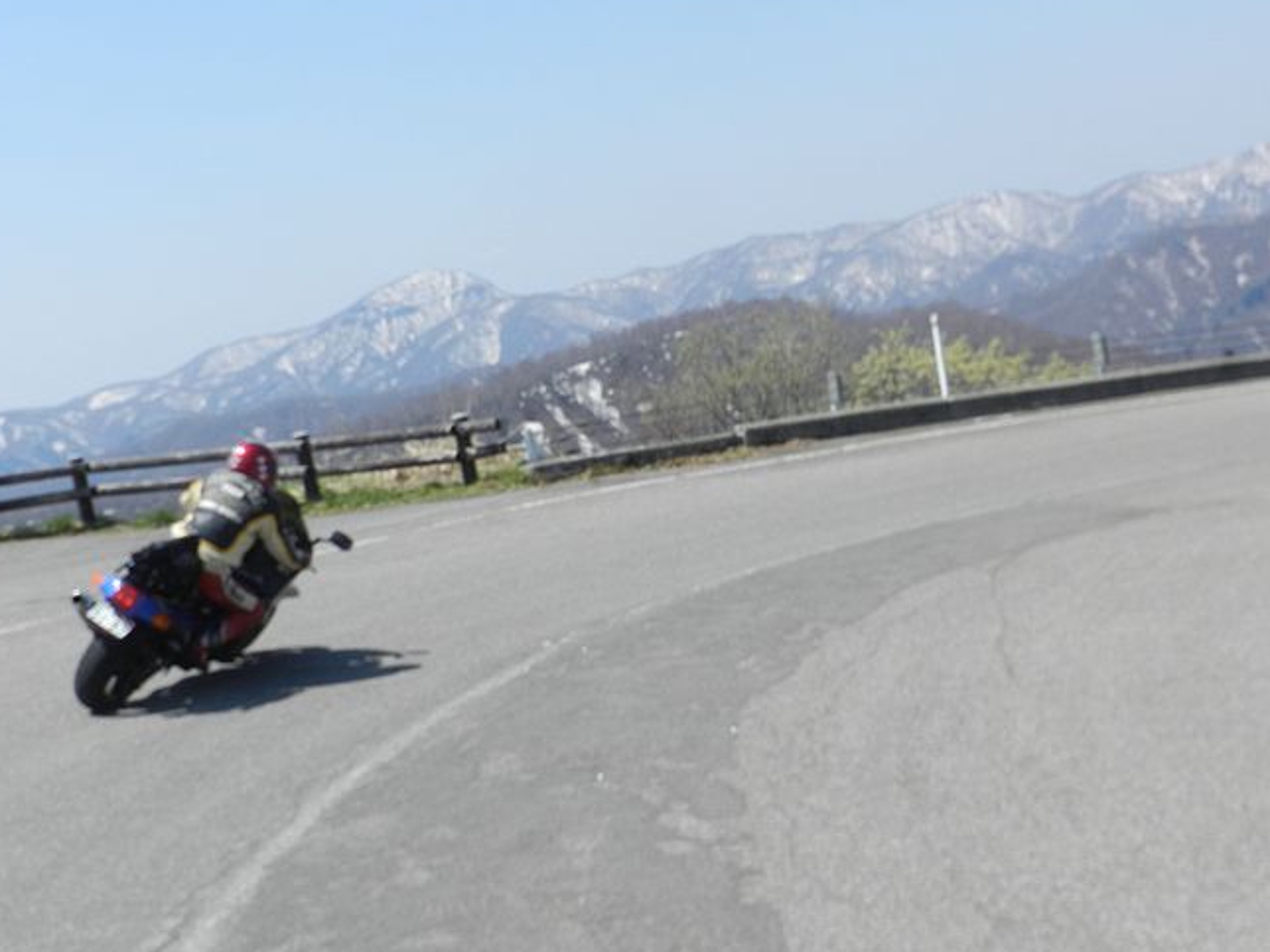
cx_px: 605
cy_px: 470
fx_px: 1834
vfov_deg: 29.1
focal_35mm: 50
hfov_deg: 38.2
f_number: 4.2
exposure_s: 1/1000
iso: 160
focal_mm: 8.1
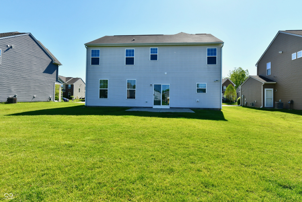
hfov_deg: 81.2
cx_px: 151
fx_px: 176
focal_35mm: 21
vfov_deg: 59.5
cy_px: 101
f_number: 11
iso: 640
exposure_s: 1/500
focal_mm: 21
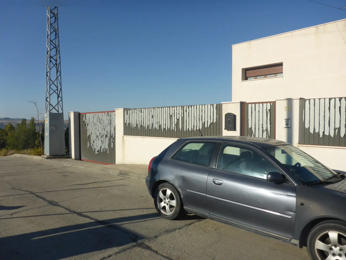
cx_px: 173
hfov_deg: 63.4
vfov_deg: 49.7
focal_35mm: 28
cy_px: 130
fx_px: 280
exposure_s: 1/200
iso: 100
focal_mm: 4.9
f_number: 10
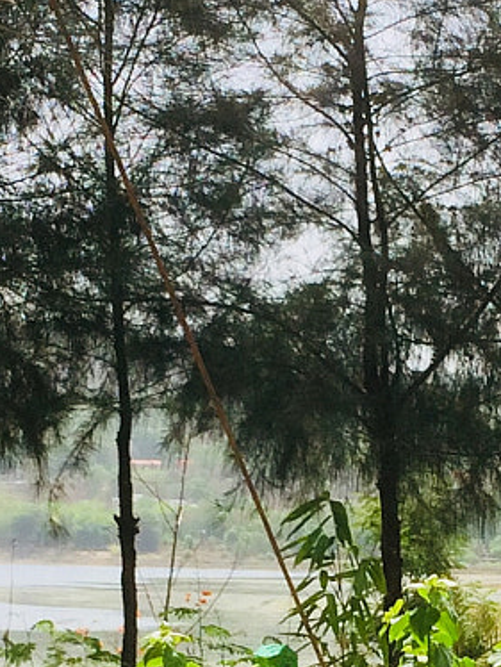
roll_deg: -1.2
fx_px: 2390
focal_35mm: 124
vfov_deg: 15.7
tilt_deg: -4.2
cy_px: 594
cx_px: 433
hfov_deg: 11.9
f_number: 2.2
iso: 32
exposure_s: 1/1580
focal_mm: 4.15
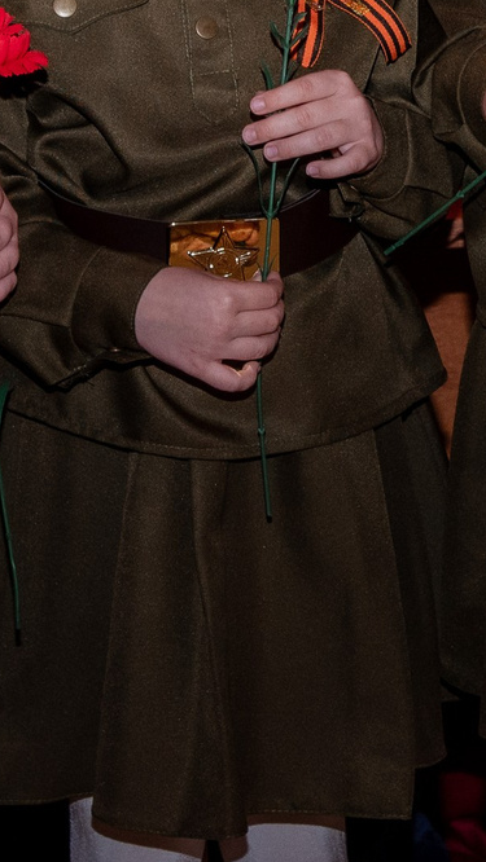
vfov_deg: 9.3
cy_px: -38
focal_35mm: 229
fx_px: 5242
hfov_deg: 5.3
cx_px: 511
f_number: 7.1
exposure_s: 1/160
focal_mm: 55
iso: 640
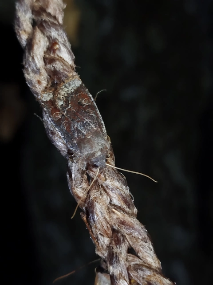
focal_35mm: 67
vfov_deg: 29.0
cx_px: 106
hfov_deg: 21.9
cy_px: 142
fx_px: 550
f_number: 1.7
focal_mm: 5.31
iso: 125
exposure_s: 1/50
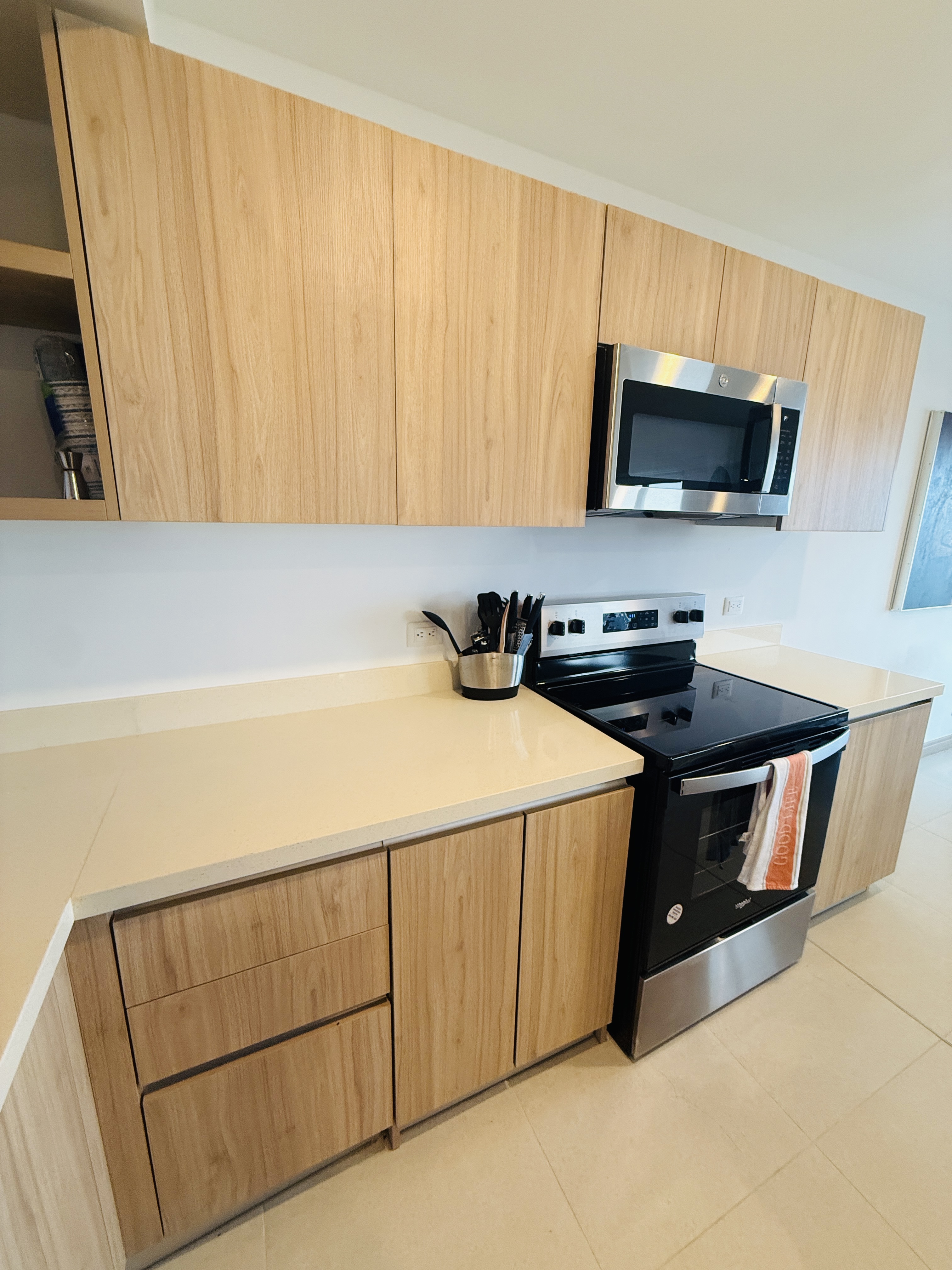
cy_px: 635
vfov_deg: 102.1
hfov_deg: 85.7
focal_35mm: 14
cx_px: 476
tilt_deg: -12.9
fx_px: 513
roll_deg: -1.4
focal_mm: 2.22
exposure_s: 1/120
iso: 320
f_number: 2.2
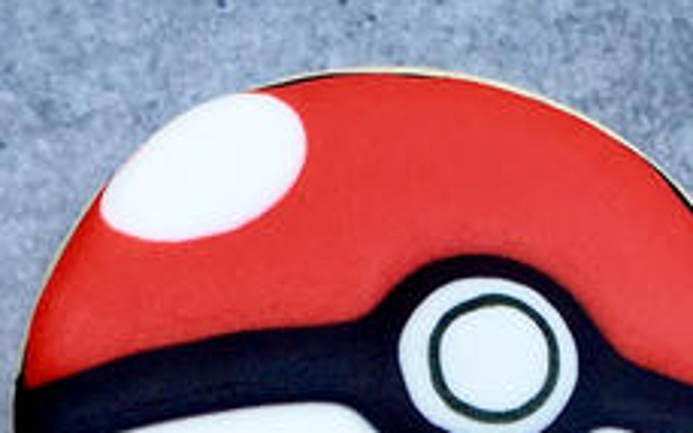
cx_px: 418
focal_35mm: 134
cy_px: 960
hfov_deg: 15.6
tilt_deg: -79.1
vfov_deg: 9.0
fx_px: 2530
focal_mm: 4.15
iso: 25
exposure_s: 1/368
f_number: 2.2
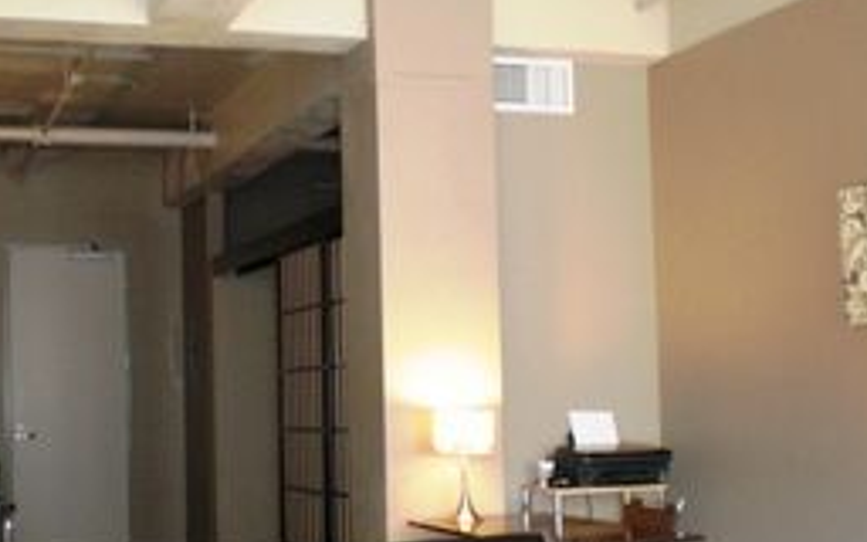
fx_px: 1370
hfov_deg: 35.1
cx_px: 376
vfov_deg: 22.3
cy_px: 322
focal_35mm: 58
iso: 225
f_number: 3.1
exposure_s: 1/30
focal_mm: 6.3
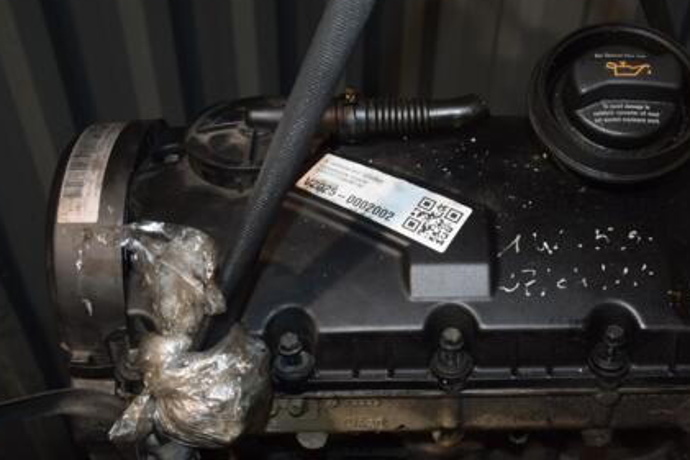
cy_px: 277
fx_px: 901
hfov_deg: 41.8
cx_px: 392
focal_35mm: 47
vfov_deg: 28.6
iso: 800
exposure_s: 1/60
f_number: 5
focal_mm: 22
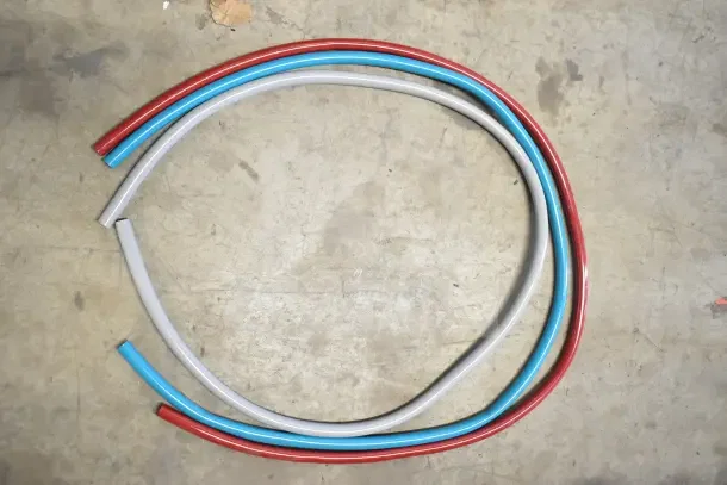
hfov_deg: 57.2
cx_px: 364
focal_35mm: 33
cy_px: 242
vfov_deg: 40.0
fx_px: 667
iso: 2200
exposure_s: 1/40
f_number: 3.8
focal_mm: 22
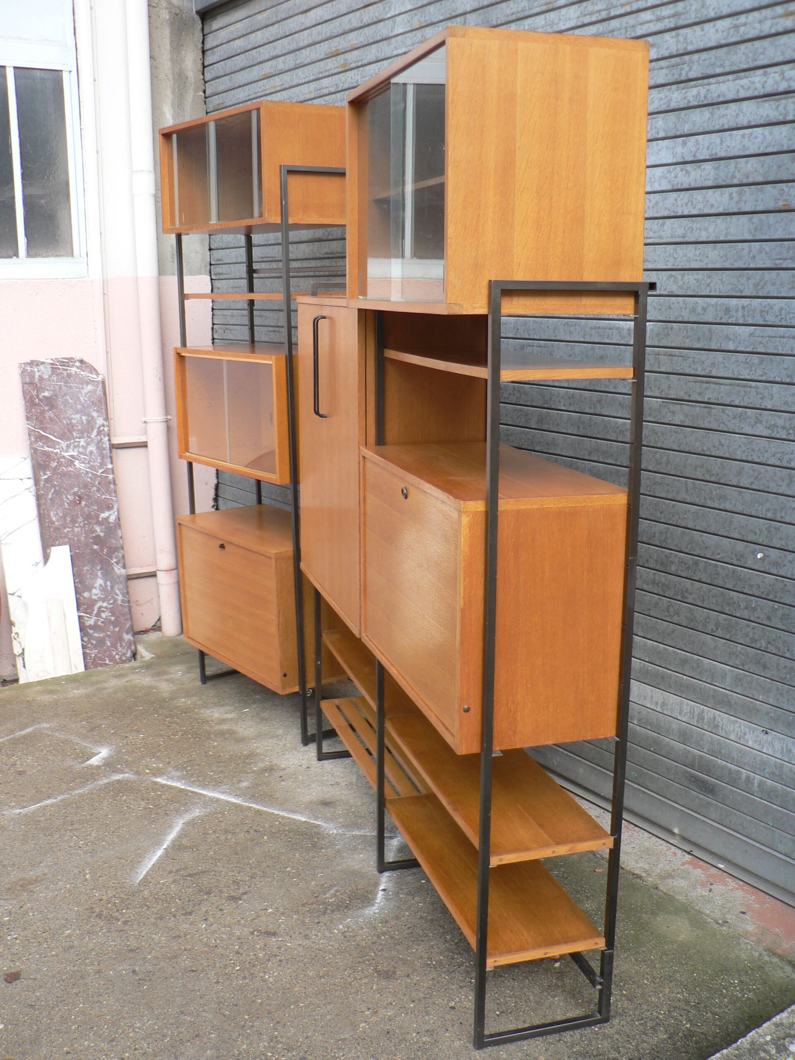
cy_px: 530
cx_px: 398
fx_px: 1102
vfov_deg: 51.4
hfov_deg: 39.7
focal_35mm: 36
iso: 80
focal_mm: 6
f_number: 2.8
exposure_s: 1/125
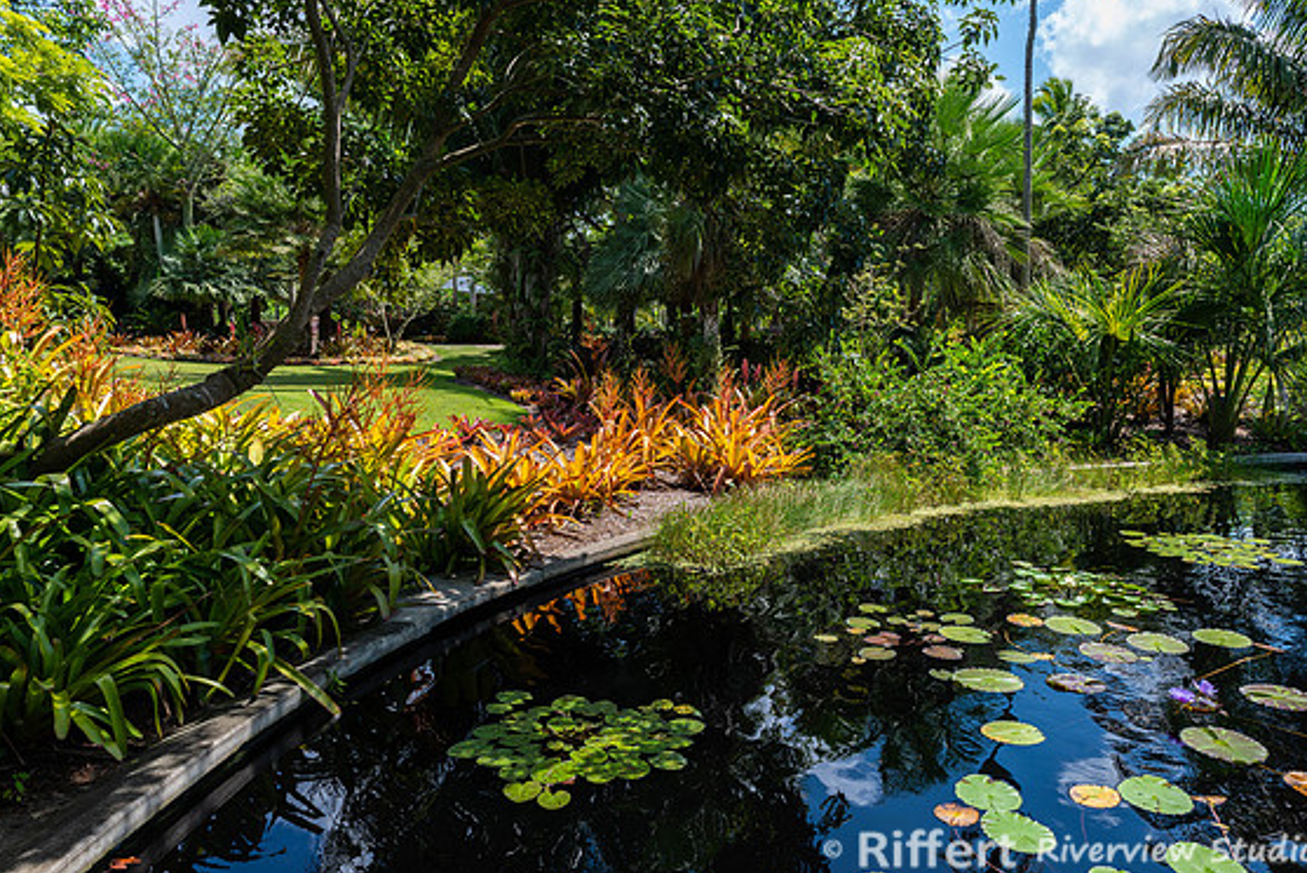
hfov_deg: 71.5
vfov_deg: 51.3
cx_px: 666
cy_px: 438
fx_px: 908
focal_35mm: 25
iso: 100
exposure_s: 1/125
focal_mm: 24
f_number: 8
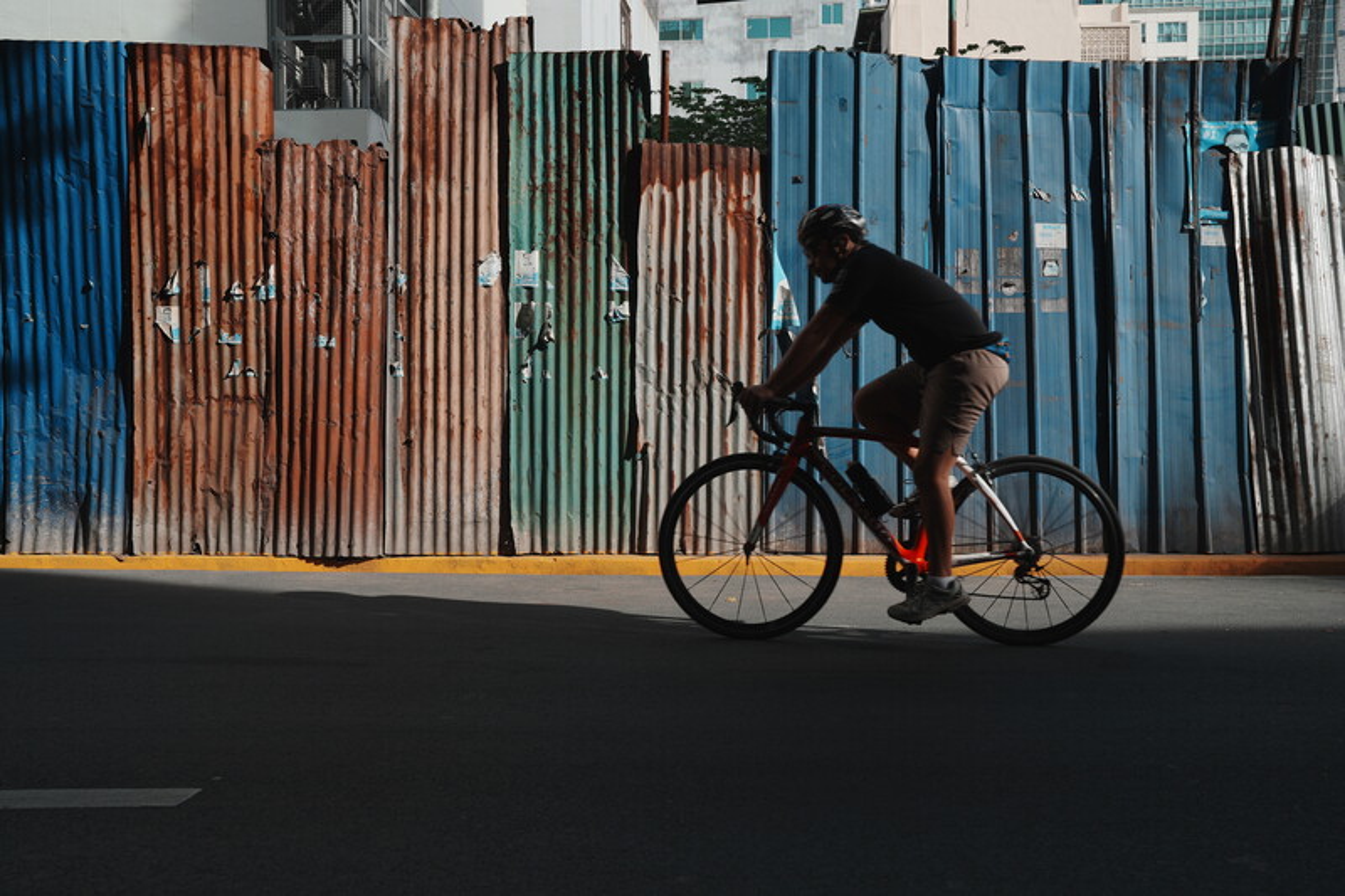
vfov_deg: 37.8
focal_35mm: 35
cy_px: 448
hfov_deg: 54.4
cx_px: 672
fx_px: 1307
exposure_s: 1/400
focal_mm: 35
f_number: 8
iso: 100
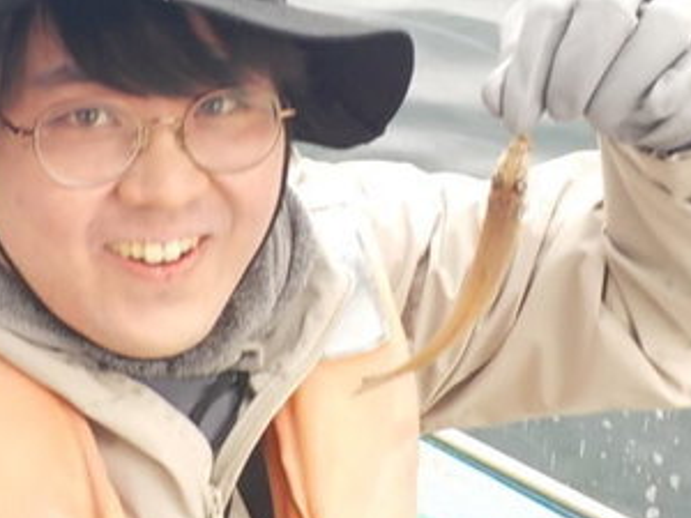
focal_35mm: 64
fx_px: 1278
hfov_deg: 30.2
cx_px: 417
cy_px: 108
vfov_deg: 22.6
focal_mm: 4.1
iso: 125
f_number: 3.3
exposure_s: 1/125
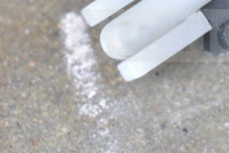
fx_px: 876
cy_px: -26
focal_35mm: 137
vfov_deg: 9.9
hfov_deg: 14.8
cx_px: 195
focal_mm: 31
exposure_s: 1/50
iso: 450
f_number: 4.2
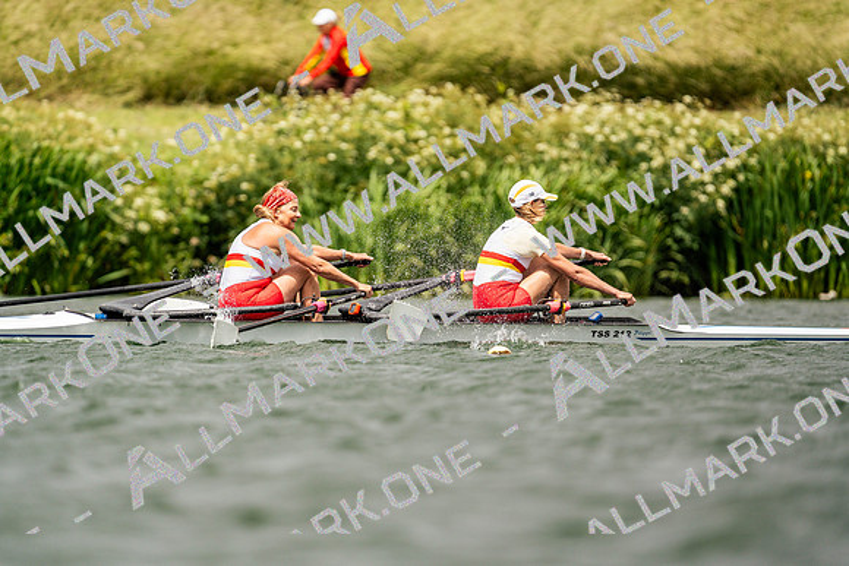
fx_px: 14153
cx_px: 424
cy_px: 283
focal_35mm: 600
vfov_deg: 2.3
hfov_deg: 3.4
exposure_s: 1/2000
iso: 250
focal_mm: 600
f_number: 6.3
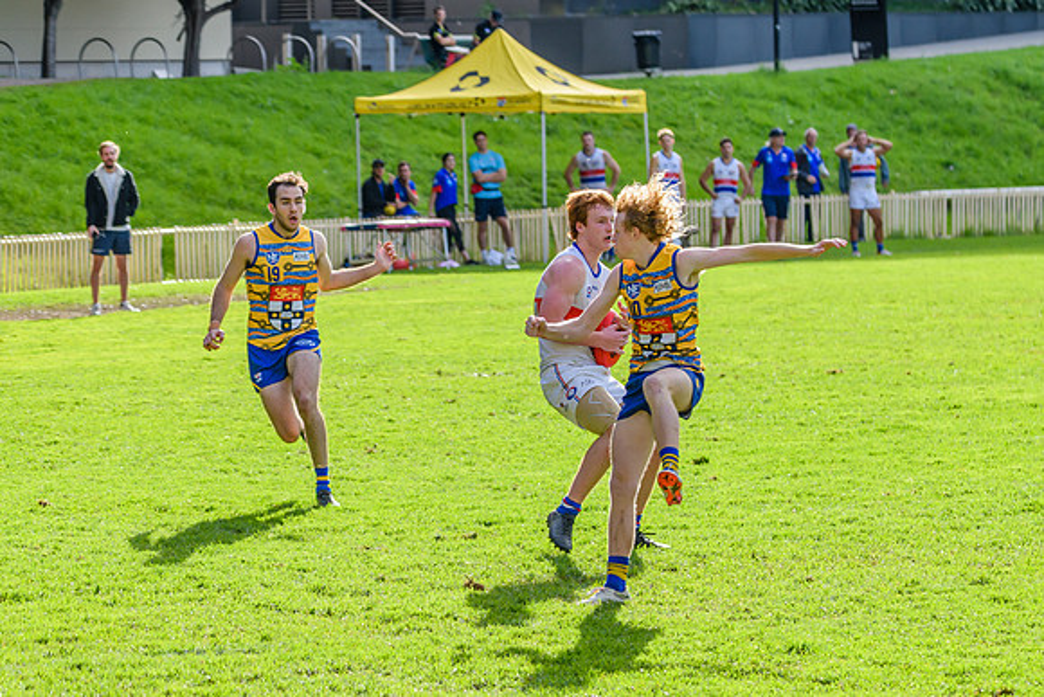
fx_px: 5856
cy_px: 392
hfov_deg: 10.2
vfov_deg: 6.8
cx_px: 584
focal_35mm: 202
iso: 800
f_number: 7.1
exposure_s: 1/1600
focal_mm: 150
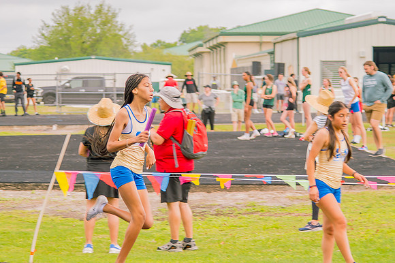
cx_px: 224
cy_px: 139
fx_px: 1909
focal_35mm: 174
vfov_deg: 7.9
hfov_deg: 11.8
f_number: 4
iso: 200
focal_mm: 82
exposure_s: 1/200
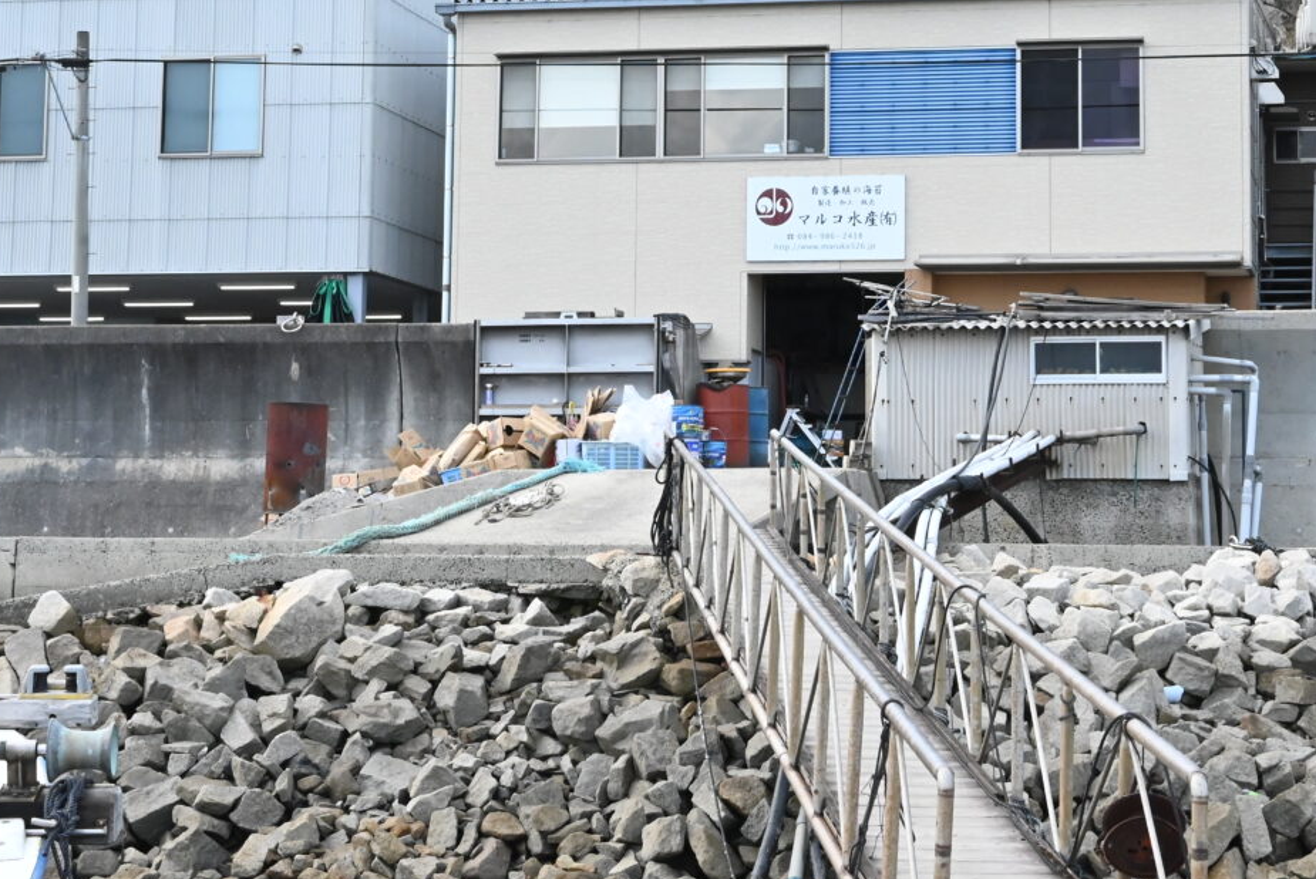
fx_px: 3036
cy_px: 148
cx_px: 730
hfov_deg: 24.4
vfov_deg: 16.3
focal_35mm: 83
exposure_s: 1/500
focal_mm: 40
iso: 3200
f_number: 11
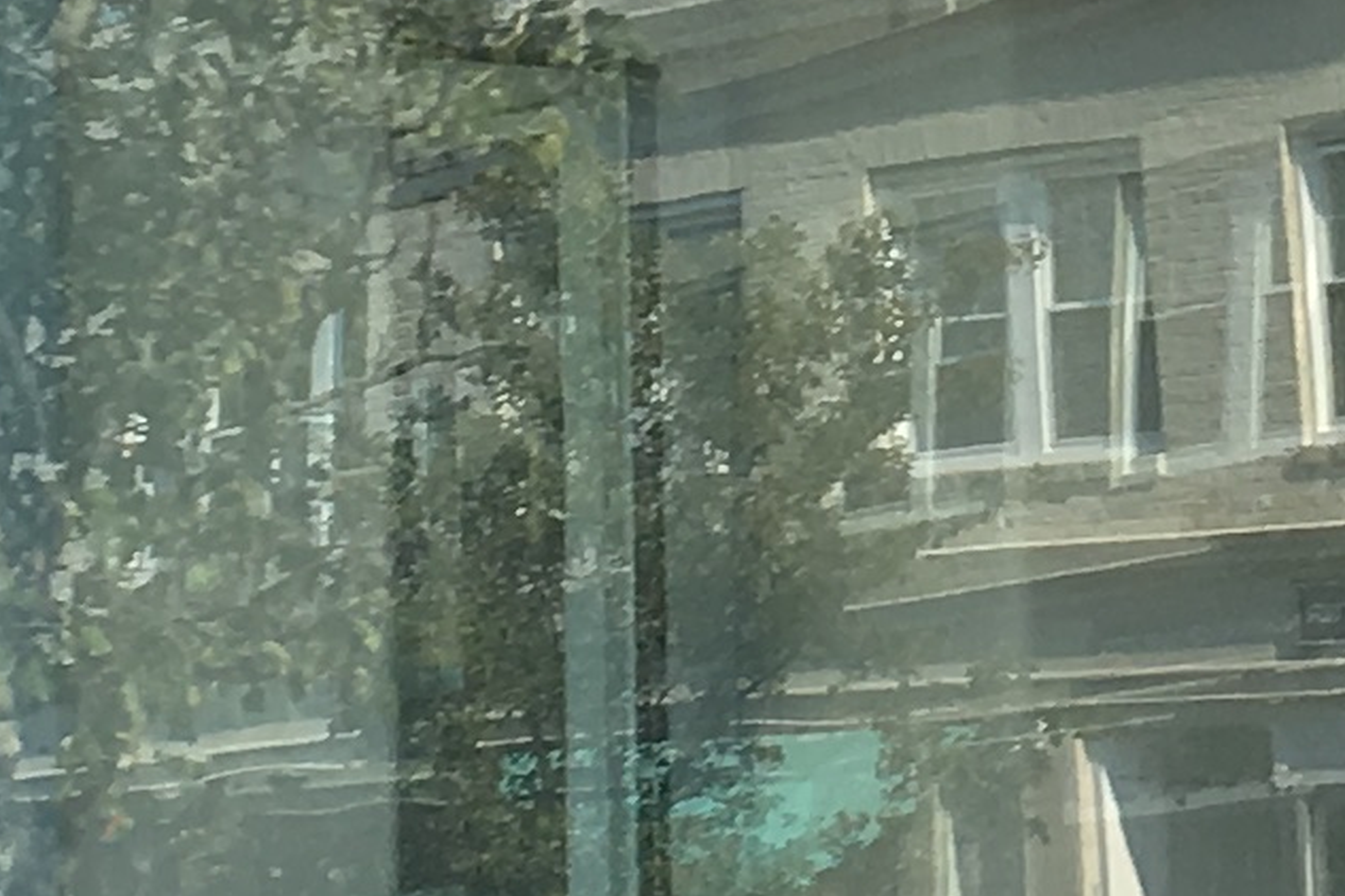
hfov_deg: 10.6
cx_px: 1438
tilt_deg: +11.6
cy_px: -255
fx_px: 7173
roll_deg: +3.2
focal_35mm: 192
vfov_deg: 7.1
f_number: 2.2
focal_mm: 4.15
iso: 25
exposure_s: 1/472
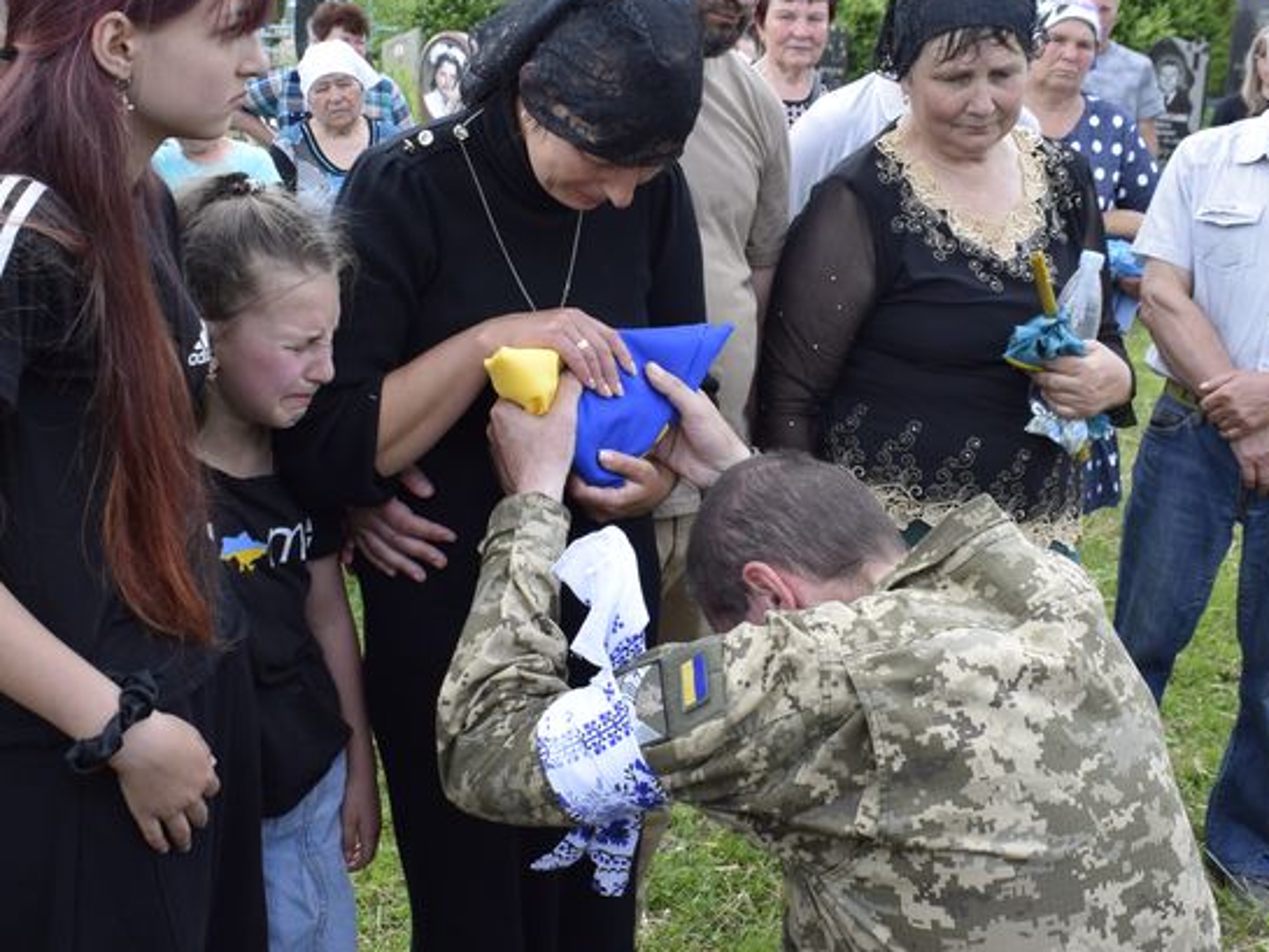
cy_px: 439
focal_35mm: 46
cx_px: 650
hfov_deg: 41.5
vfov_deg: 31.7
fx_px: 1674
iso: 400
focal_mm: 23
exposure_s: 1/250
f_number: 8
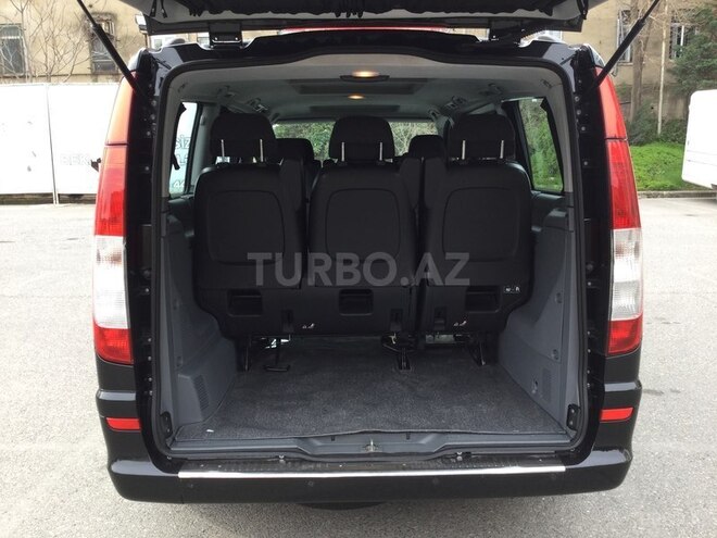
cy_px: 269
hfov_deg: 58.4
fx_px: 642
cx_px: 358
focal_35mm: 31
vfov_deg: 45.4
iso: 25
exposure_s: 1/100
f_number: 2.4
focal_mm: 3.3
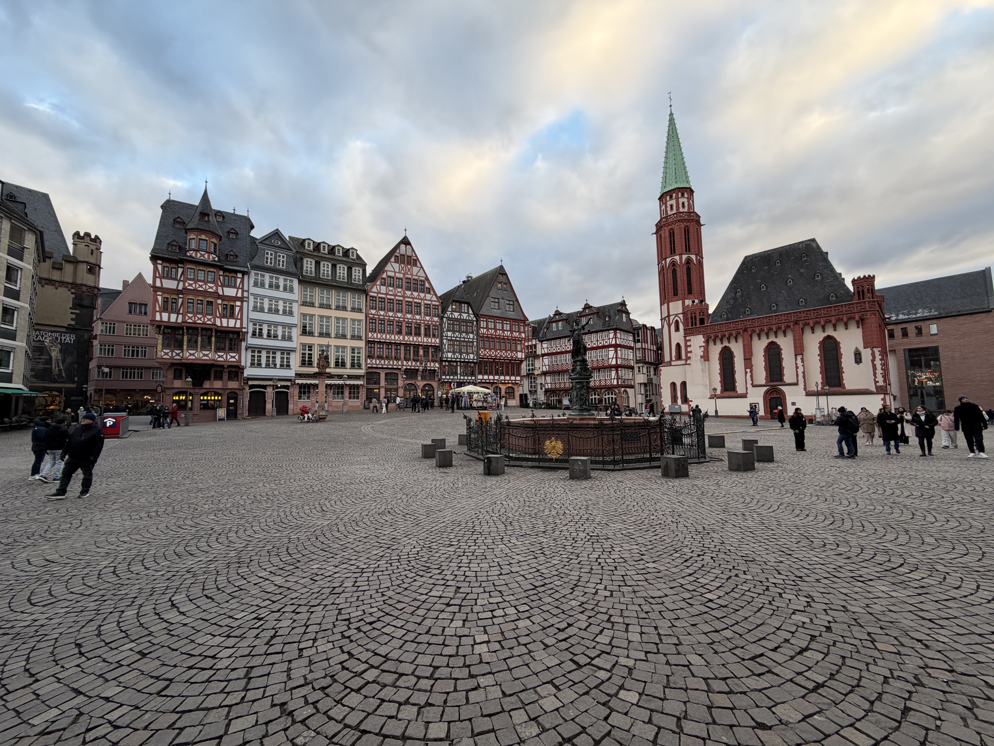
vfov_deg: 85.7
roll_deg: +0.9
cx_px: 497
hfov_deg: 102.1
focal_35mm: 14
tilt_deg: +6.3
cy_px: 373
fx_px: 402
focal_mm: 2.22
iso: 40
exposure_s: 1/127
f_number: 2.2
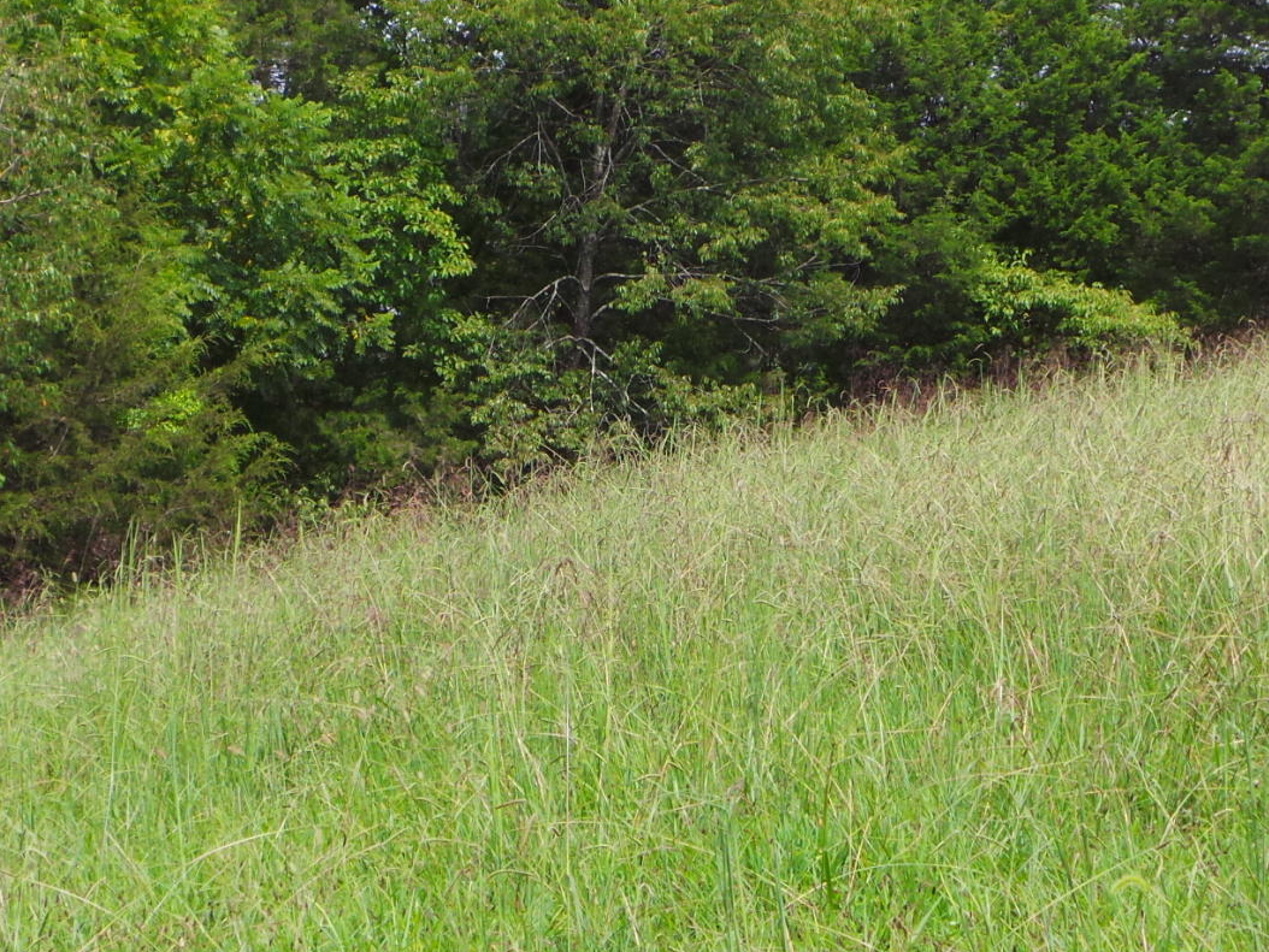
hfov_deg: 20.4
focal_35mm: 96
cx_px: 615
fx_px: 3520
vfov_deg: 15.4
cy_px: 502
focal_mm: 9.2
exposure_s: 1/500
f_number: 3.8
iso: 100
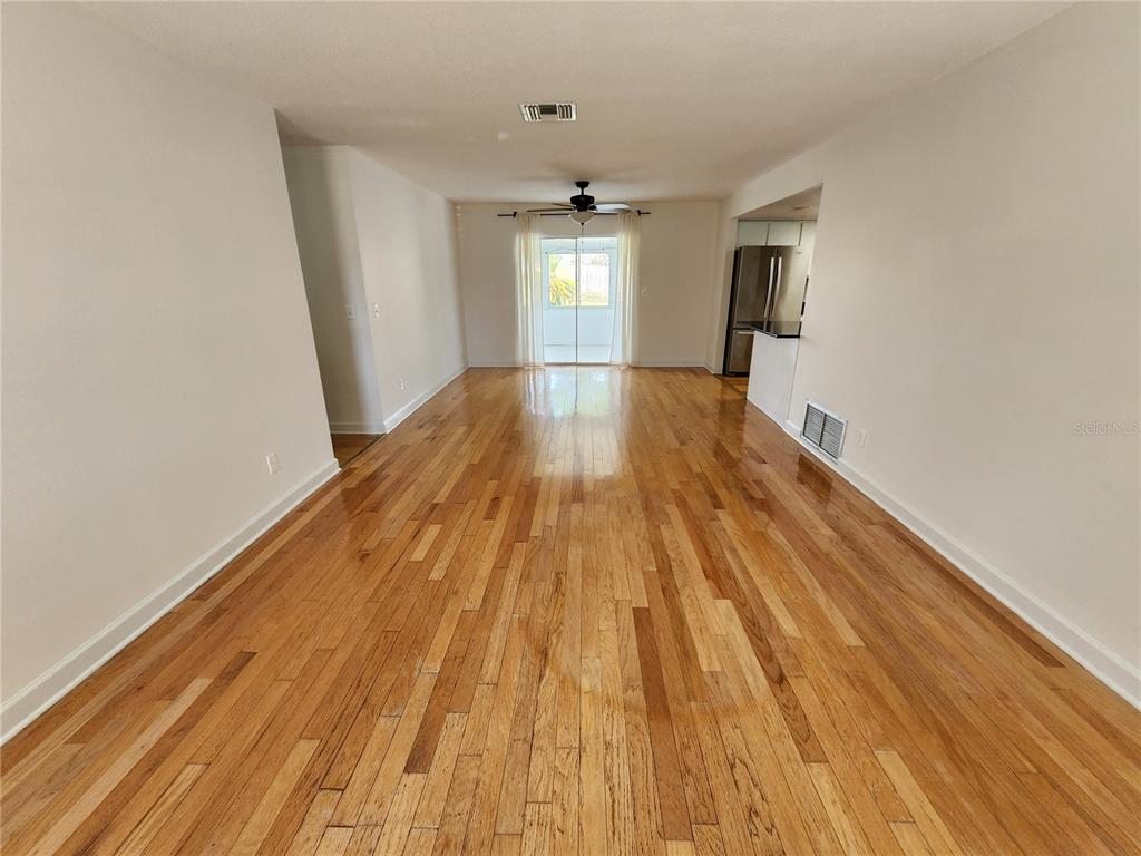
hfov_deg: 106.2
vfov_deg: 89.9
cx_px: 570
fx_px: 429
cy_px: 428
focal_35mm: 13
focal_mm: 2.2
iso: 125
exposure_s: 1/60
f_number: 2.2
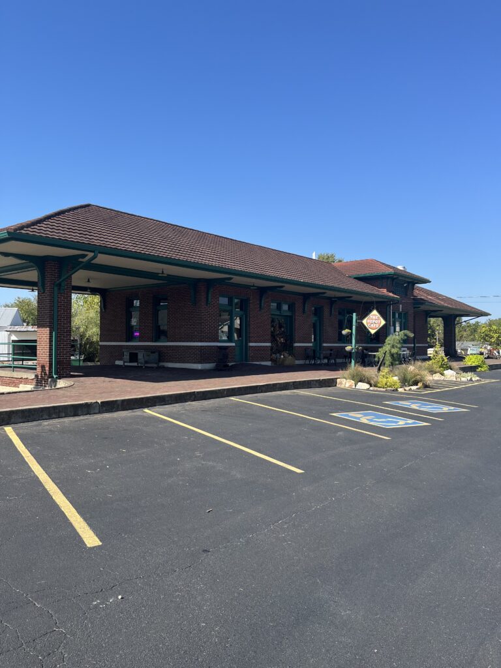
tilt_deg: +2.2
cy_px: 334
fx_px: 502
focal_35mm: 26
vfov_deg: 67.3
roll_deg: -1.4
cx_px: 250
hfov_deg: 53.1
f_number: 1.6
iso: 50
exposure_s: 1/2268
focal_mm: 5.1
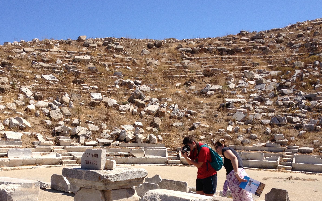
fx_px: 448
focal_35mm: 51
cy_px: 156
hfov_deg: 39.5
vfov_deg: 25.0
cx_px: 149
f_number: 2.4
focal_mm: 4.28
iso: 50
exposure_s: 1/2045
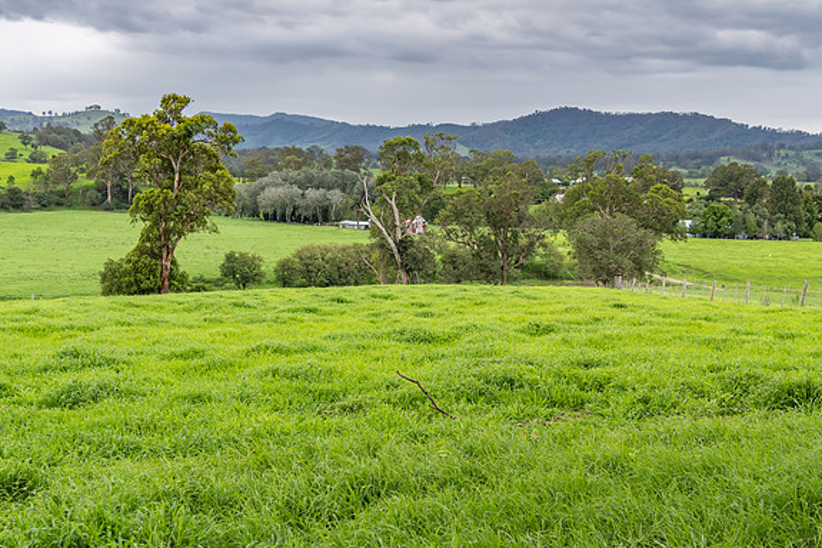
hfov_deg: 37.5
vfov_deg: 25.5
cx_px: 412
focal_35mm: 53
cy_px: 274
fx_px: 1210
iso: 200
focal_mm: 35
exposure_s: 1/250
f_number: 8
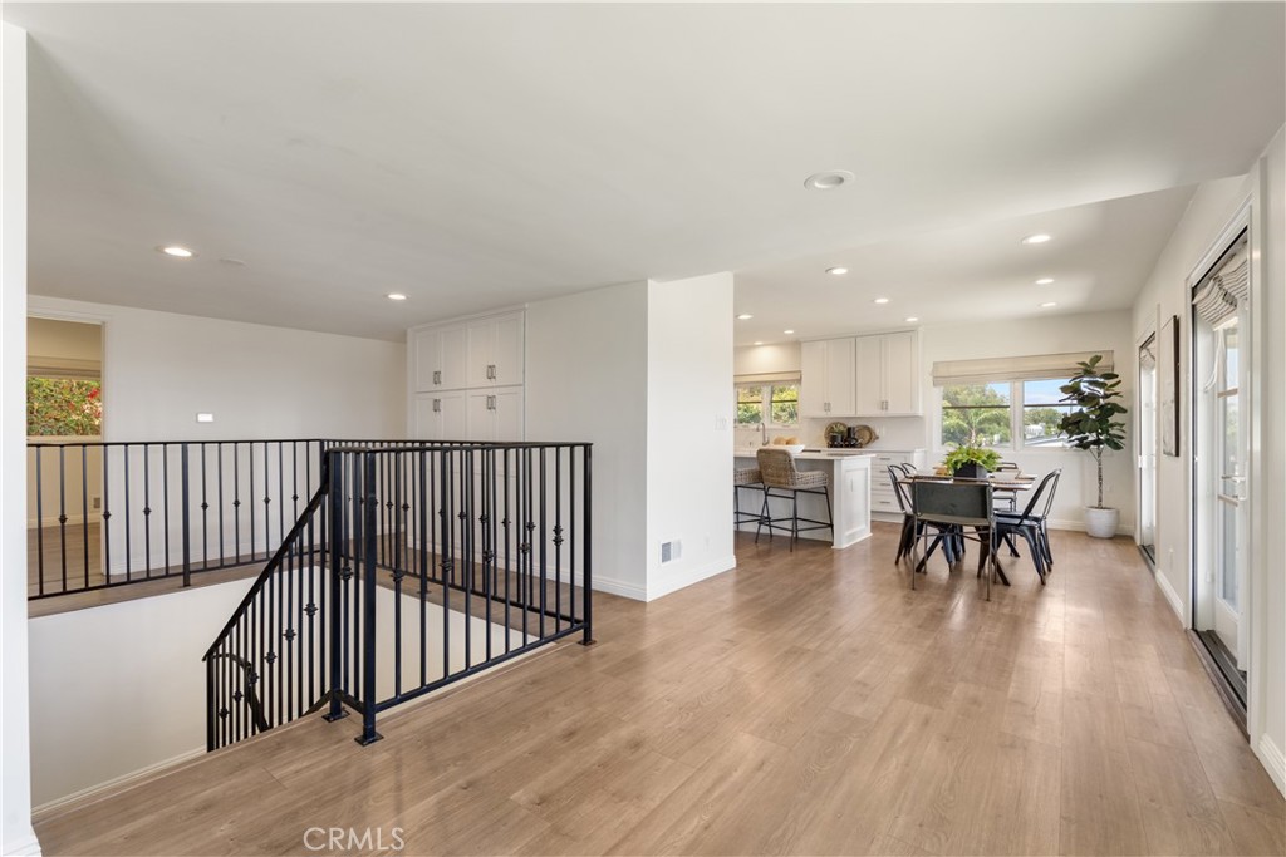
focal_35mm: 16
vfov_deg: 73.8
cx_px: 643
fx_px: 572
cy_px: 428
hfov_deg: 96.7
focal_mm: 16
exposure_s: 1/15
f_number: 9
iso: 800
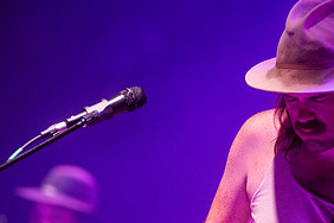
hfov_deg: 4.7
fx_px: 4054
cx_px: 240
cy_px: 189
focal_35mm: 437
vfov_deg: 3.1
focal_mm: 200
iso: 2500
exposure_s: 1/250
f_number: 3.2
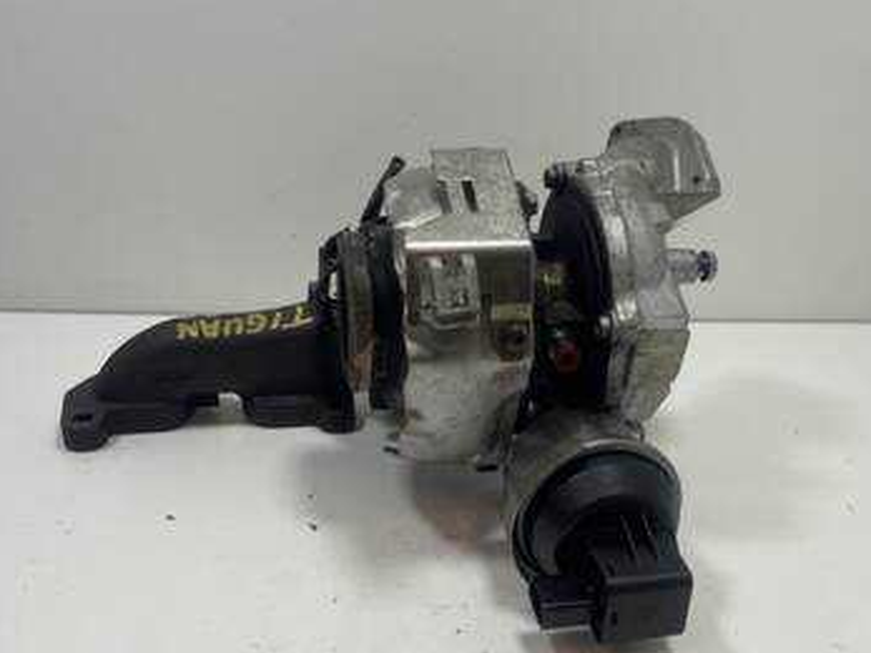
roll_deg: -2.7
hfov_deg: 51.2
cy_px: 364
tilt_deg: -21.5
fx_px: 906
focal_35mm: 36
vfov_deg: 39.6
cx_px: 497
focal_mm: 4.2
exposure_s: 1/103
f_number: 1.6
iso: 32
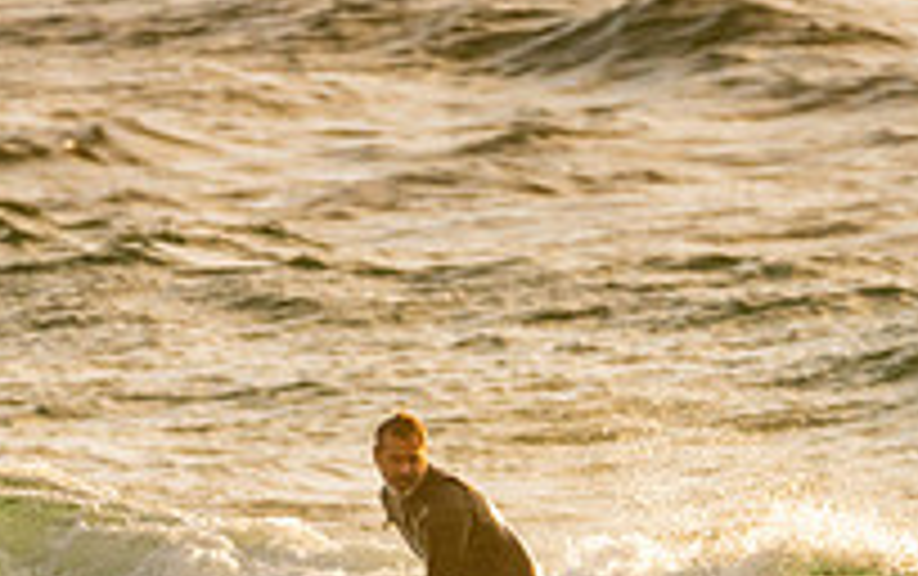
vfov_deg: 0.7
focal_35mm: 1775
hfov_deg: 1.2
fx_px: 44457
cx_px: 463
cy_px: 820
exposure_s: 1/500
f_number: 5.6
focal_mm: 500
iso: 320
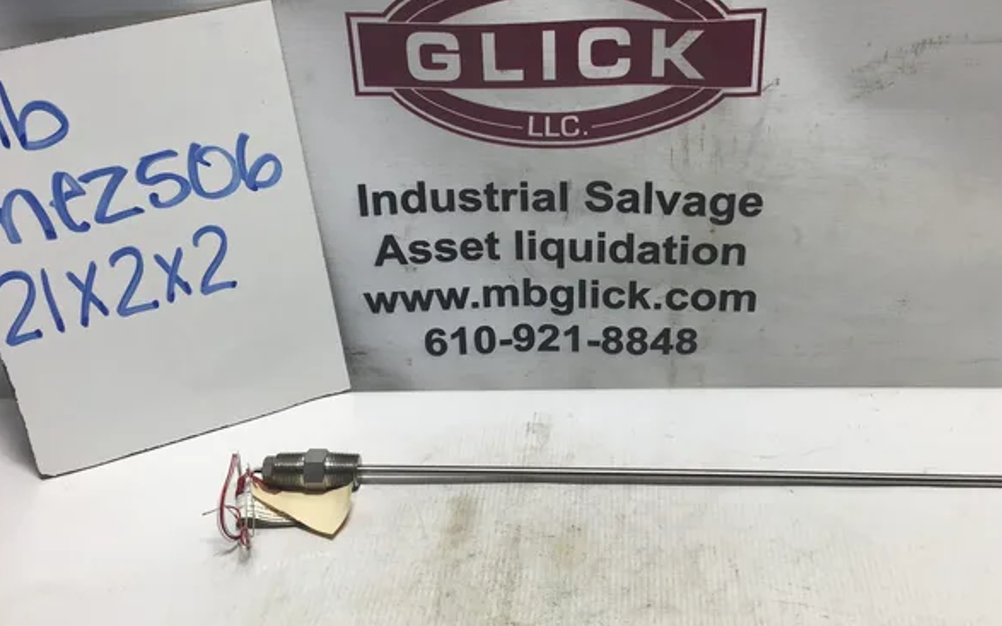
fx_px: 1147
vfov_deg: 30.5
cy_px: 281
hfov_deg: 47.1
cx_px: 567
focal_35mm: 42
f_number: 2.4
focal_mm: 3.3
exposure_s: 1/178
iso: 25
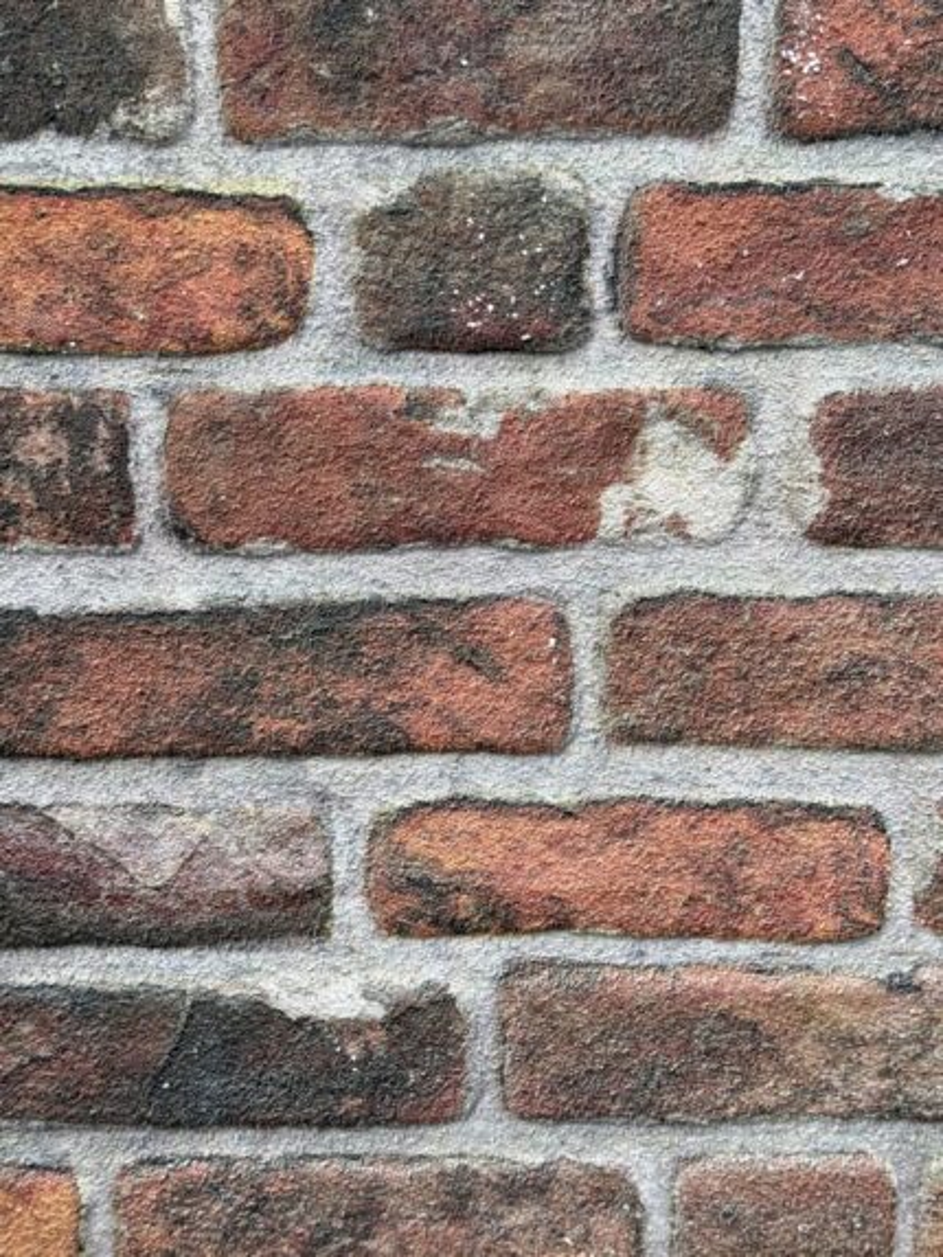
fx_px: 1743
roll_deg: +0.2
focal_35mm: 48
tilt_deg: -8.6
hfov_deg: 30.3
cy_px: 628
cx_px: 472
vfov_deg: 39.6
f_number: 1.78
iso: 64
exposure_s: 1/2667
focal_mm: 6.76
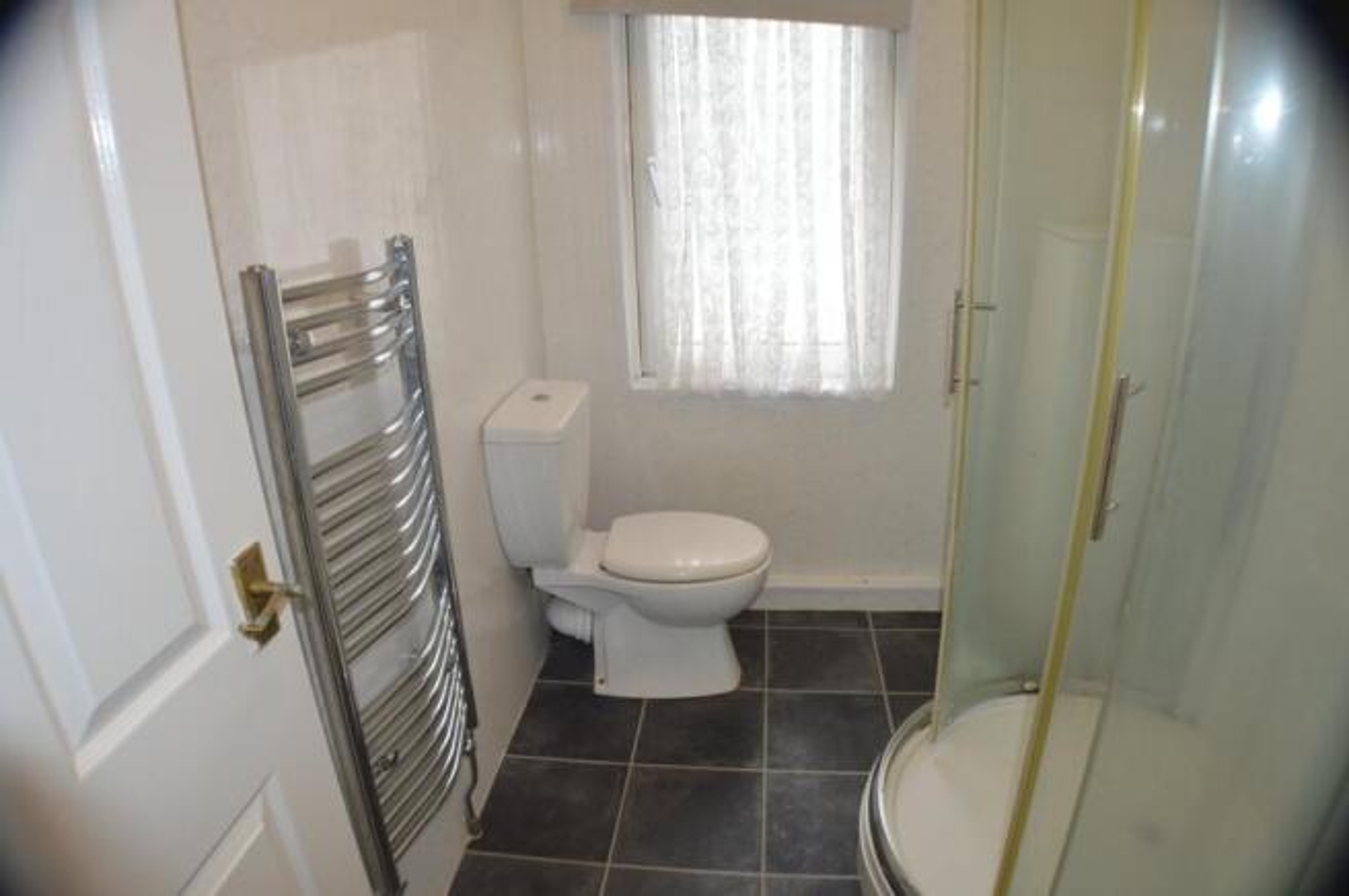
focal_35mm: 27
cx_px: 674
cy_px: 448
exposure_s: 1/80
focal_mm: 18
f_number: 4
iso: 400
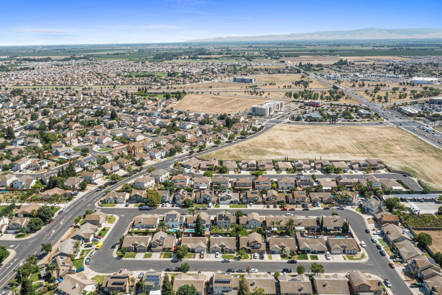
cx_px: 221
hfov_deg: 65.5
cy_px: 148
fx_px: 344
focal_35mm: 28
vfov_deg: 46.4
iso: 800
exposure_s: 1/500
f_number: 8
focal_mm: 10.26
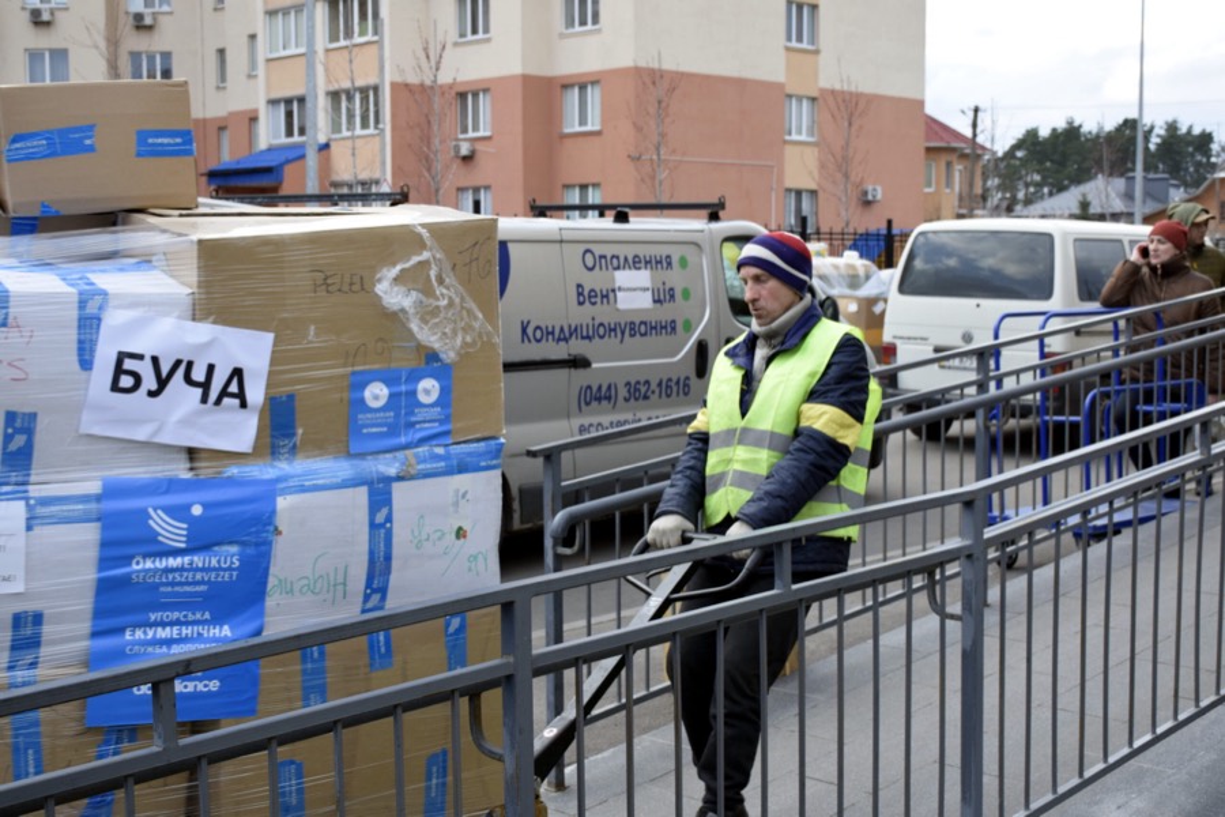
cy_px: 408
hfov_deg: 41.1
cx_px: 612
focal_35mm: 48
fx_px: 1633
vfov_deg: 28.1
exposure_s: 1/200
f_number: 7.1
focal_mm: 32
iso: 400
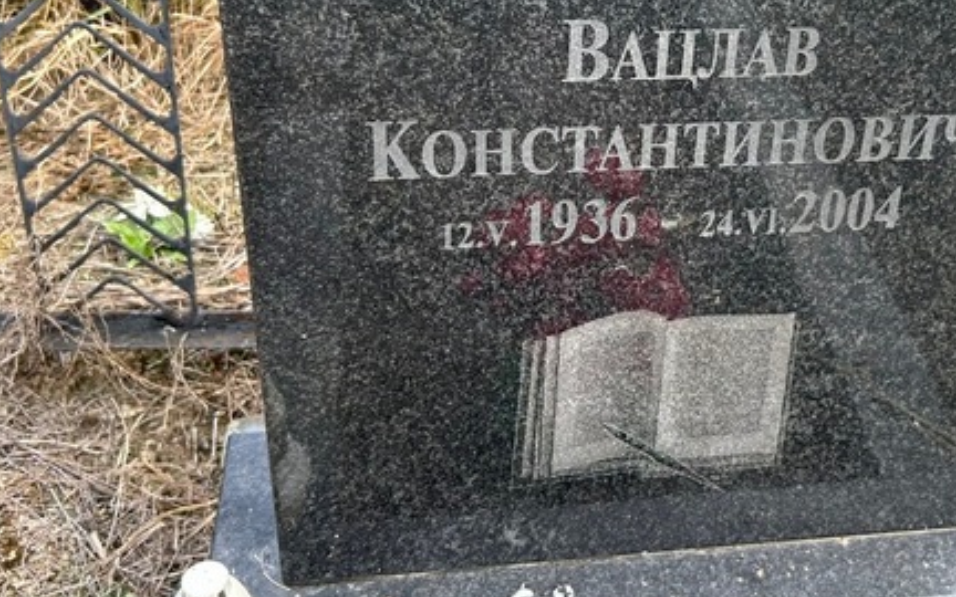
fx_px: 1329
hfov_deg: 39.0
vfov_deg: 24.7
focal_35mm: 51
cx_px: 659
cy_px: 84
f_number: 1.5
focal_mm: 5.7
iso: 40
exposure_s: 1/220
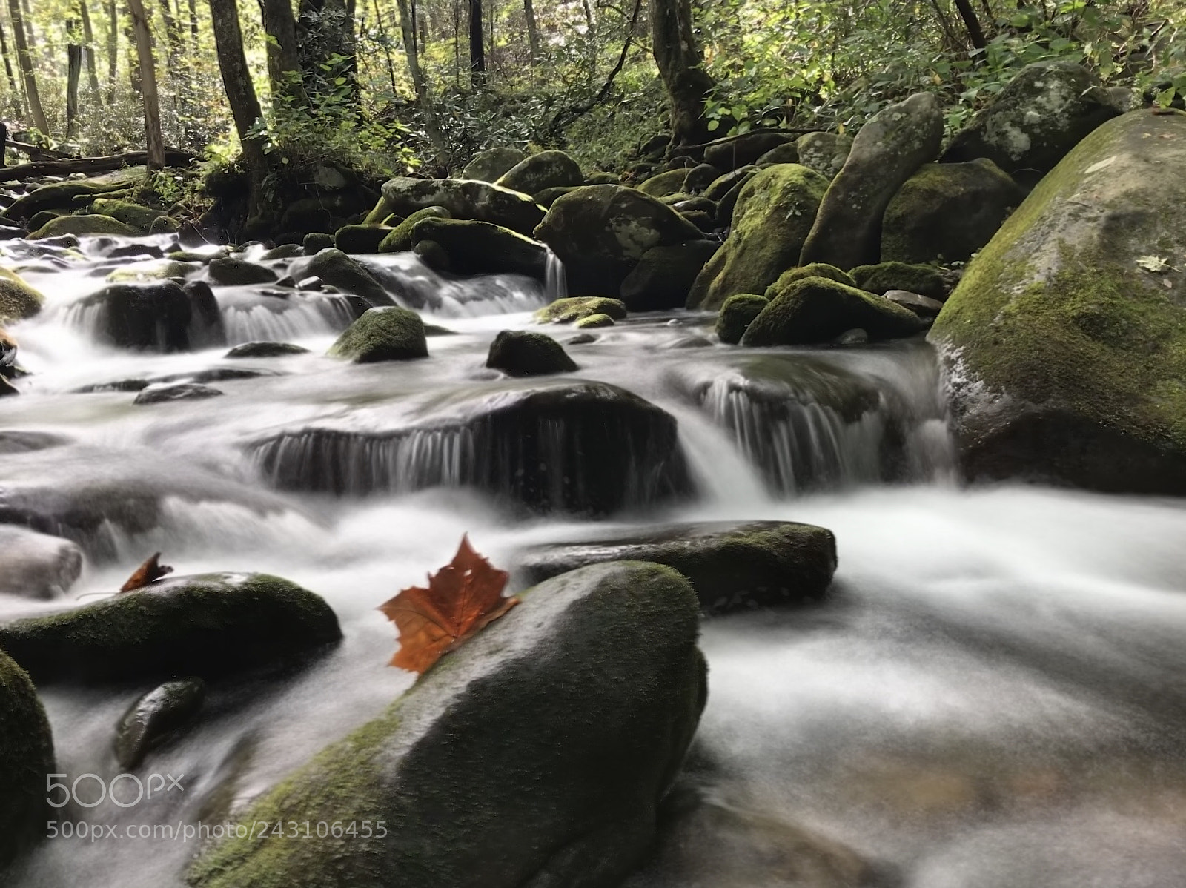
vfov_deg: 49.7
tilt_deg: -7.9
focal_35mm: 28
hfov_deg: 63.5
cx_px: 593
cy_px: 444
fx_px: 959
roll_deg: +3.9
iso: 32
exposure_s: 1/120
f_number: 1.8
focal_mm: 3.99
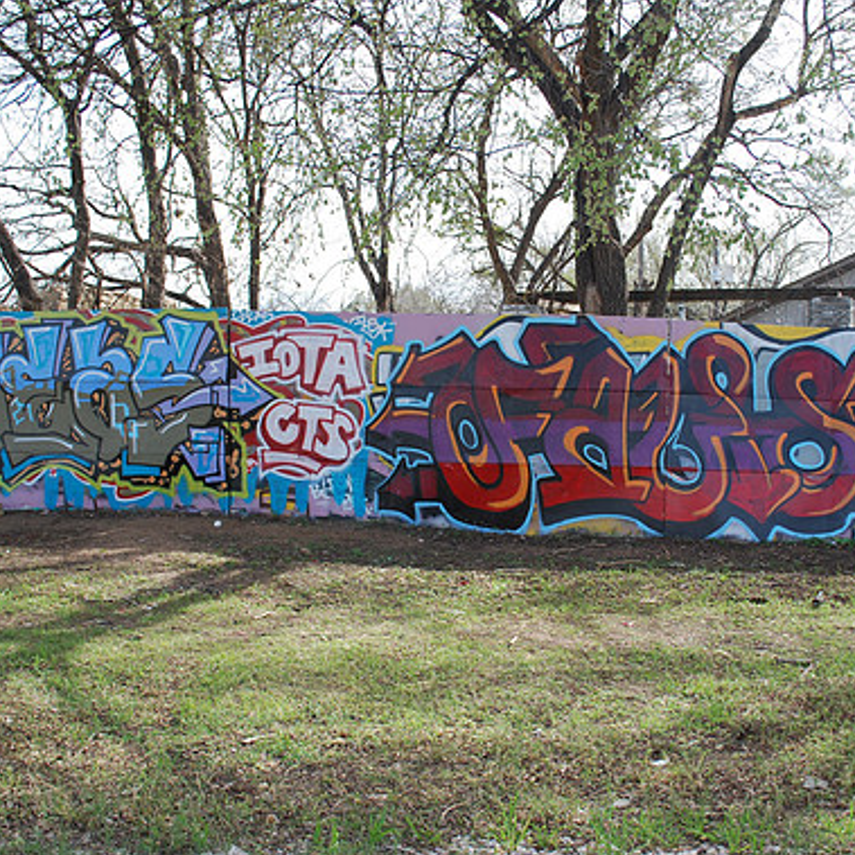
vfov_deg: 39.2
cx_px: 476
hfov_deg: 39.1
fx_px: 1202
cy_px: 431
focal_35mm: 43
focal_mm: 22
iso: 100
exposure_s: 1/160
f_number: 6.3
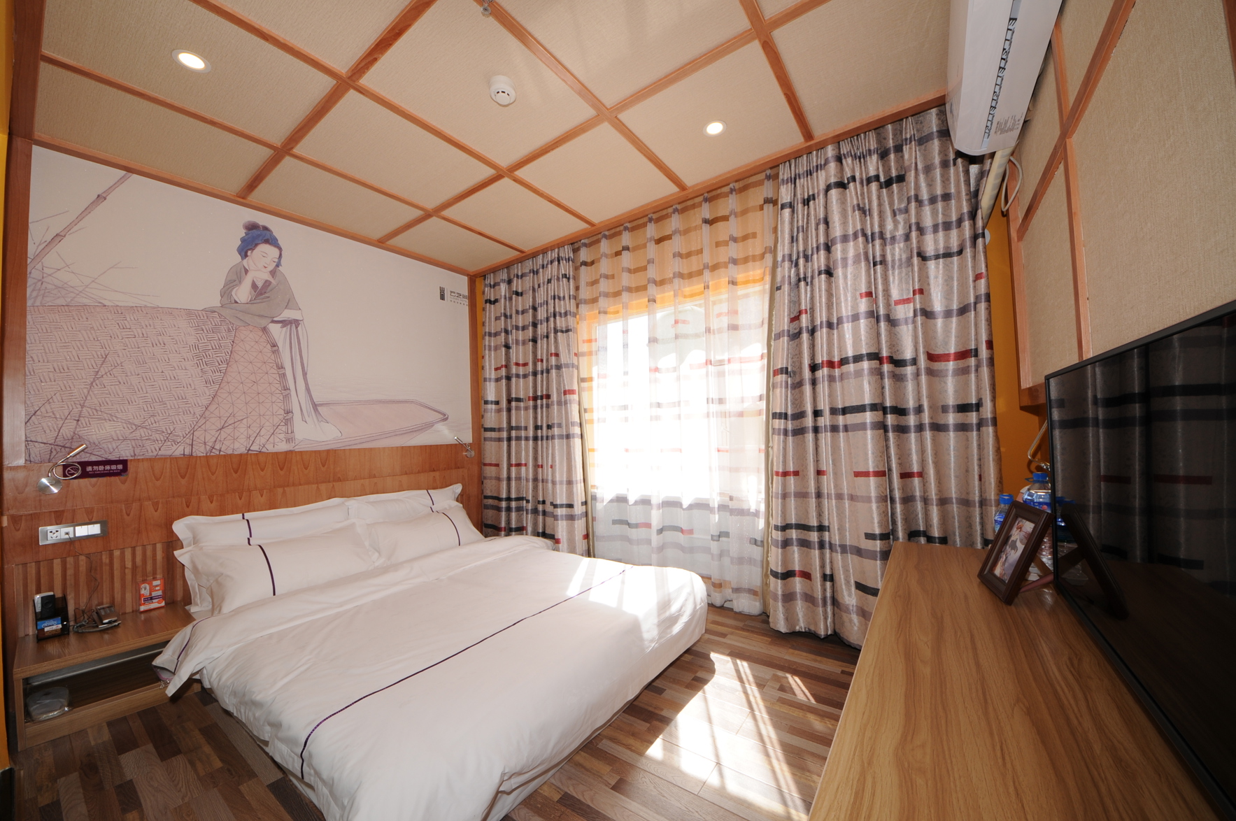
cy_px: 410
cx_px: 618
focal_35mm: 12
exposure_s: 1/100
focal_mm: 8
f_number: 7.1
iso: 200
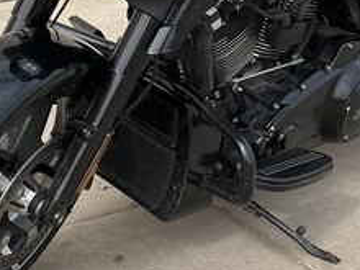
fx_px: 1030
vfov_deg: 14.8
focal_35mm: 99
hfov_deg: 19.8
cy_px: 45
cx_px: 191
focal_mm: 3
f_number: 1.8
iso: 25
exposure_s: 1/1342
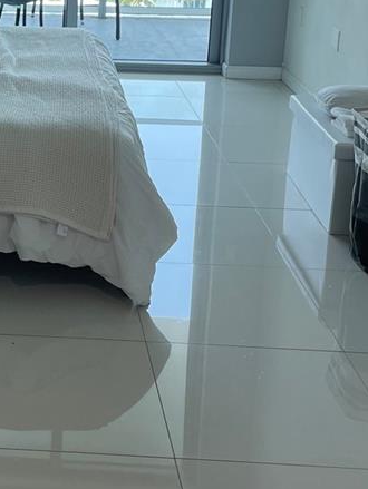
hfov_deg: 19.5
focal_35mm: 71
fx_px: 1005
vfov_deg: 26.7
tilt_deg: -12.5
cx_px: -72
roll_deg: -1.9
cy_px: 76
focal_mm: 4.2
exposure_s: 1/120
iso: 32
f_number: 1.6
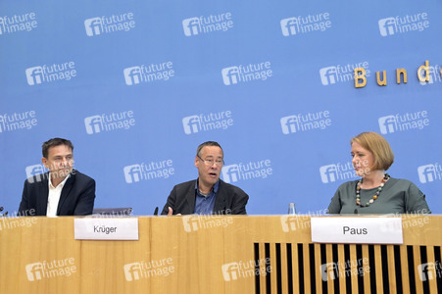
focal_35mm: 36
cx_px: 221
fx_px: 442
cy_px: 147
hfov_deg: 53.2
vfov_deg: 36.8
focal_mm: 36
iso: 6400
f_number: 7.1
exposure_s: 1/640
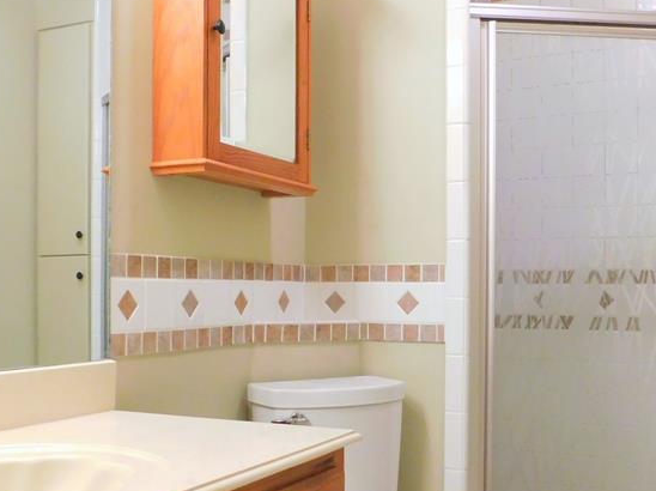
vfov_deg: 33.4
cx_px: 330
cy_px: 298
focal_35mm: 43
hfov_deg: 43.9
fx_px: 814
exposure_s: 1/20
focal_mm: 4
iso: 400
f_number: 3
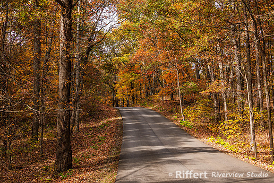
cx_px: 137
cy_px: 92
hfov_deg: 41.1
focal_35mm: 48
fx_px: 365
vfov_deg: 28.1
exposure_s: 1/160
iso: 160
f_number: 8
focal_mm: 48
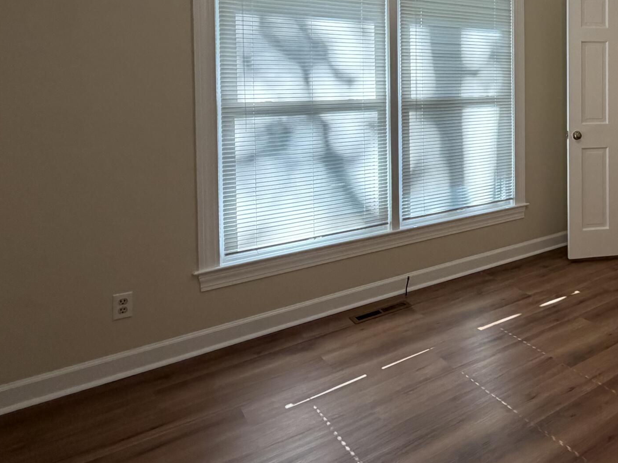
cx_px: 545
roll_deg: +1.3
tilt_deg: -1.9
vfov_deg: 44.6
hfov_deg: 53.3
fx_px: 536
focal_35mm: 30
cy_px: 94
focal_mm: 2.22
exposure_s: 1/120
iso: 250
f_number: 2.2
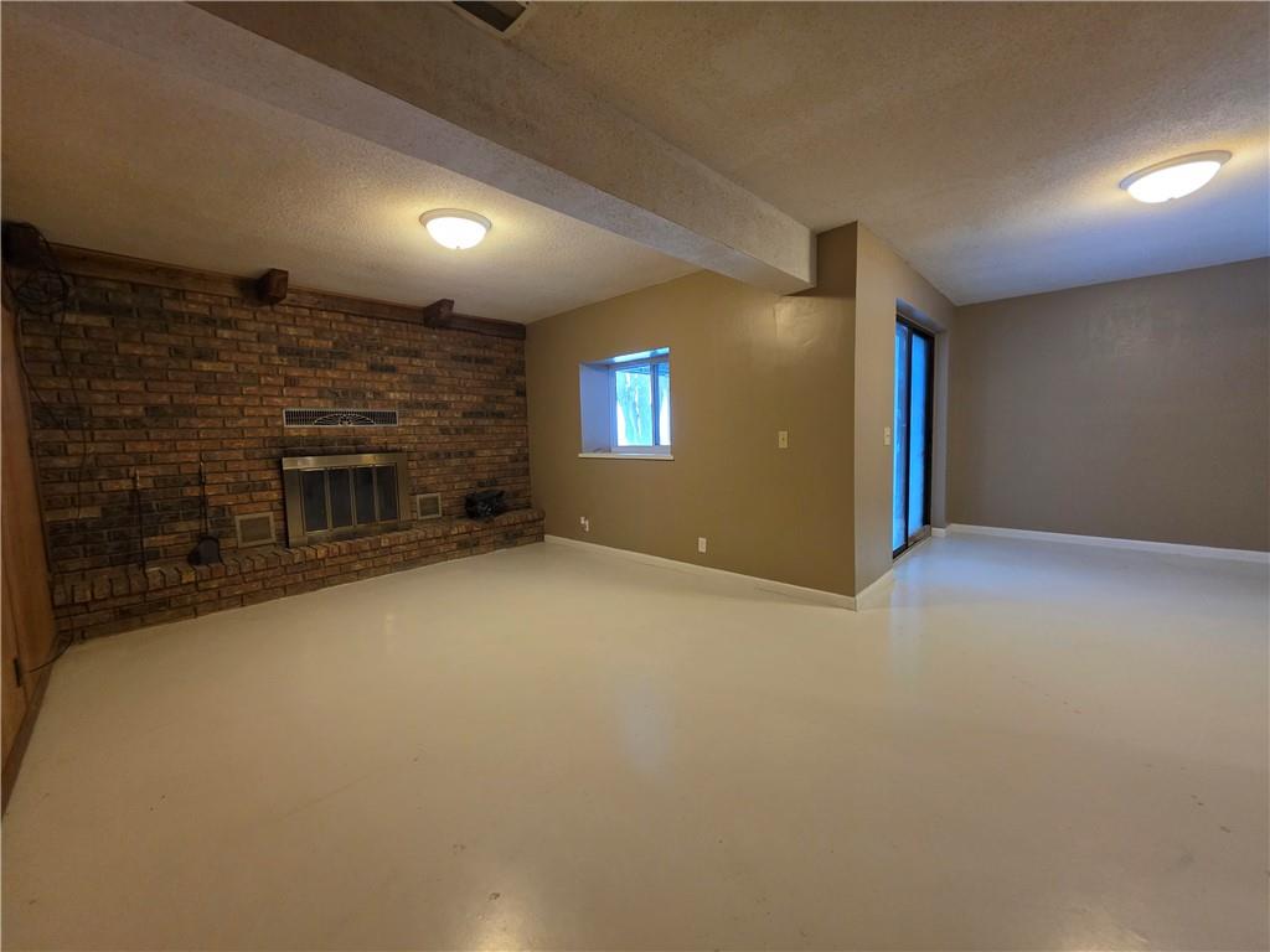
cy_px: 476
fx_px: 477
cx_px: 635
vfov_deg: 89.9
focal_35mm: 13
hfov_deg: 106.2
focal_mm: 2.2
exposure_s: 1/60
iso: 500
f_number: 1.9
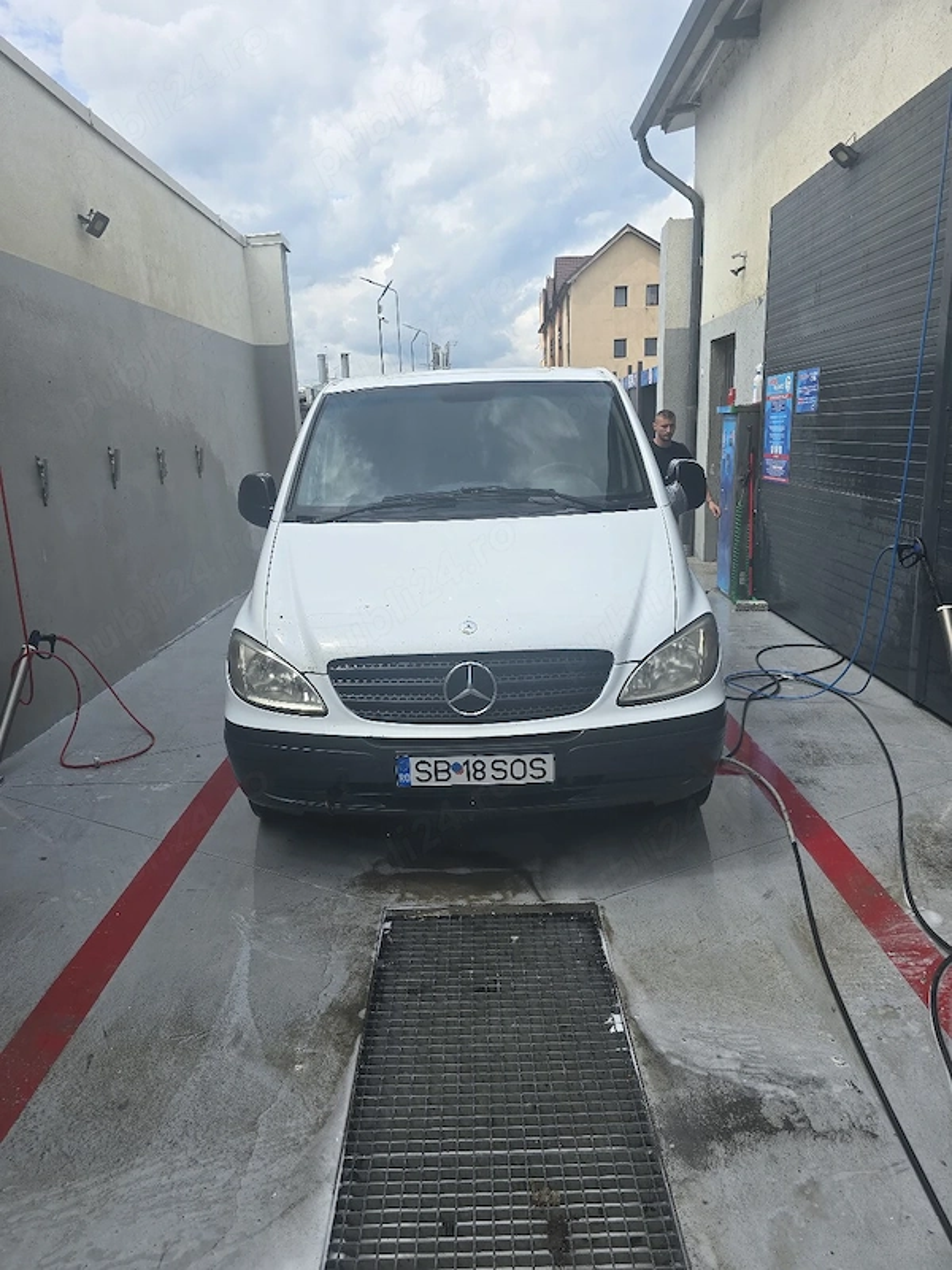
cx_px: 476
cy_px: 635
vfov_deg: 73.9
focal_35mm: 23
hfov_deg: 58.9
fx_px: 843
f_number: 1.7
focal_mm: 6.3
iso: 12
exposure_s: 1/714
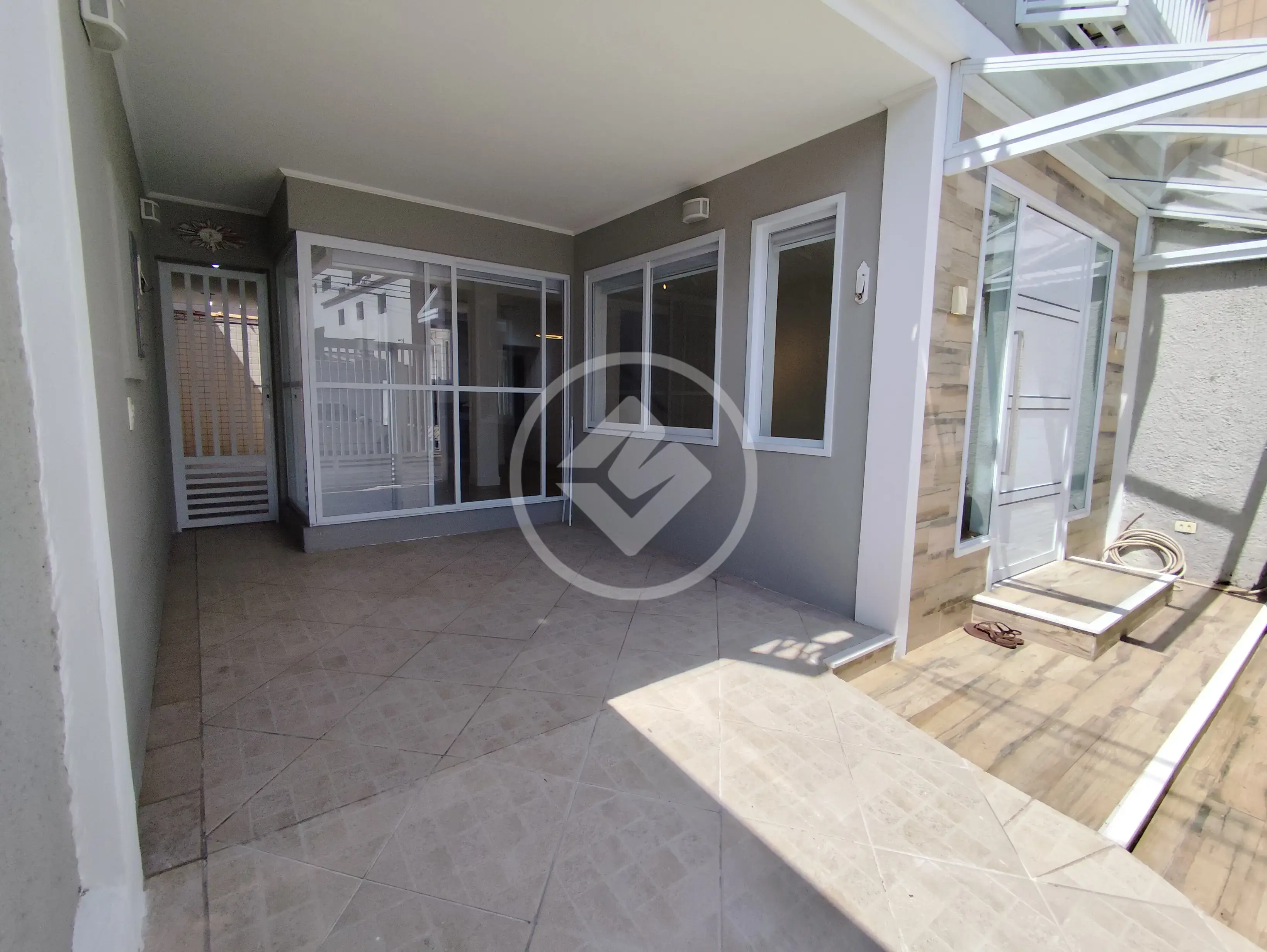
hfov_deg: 94.5
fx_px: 586
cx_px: 634
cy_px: 476
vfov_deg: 78.2
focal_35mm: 16
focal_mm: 1.65
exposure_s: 1/2315
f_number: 2.2
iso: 50
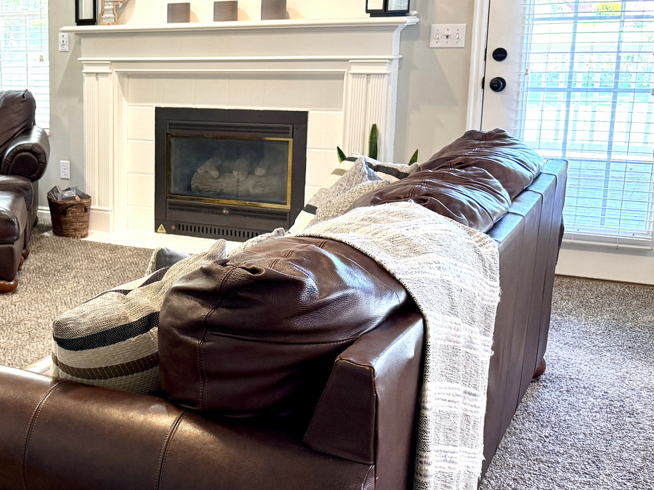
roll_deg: +1.3
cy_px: 222
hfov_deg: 34.9
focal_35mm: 50
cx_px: 9
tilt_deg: -11.8
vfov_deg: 29.1
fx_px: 945
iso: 160
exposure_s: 1/60
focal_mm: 6.76
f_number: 1.78
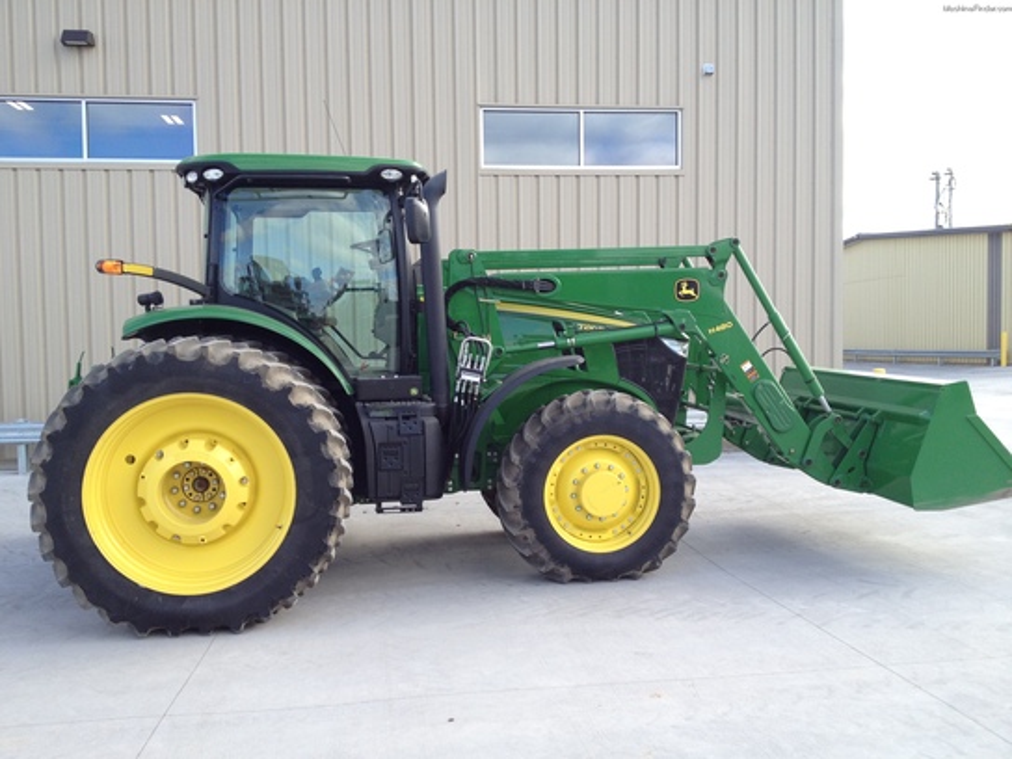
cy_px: 380
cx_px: 506
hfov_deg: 52.6
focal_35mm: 35
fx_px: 1023
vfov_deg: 40.7
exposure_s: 1/294
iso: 64
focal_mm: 4.28
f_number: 2.4
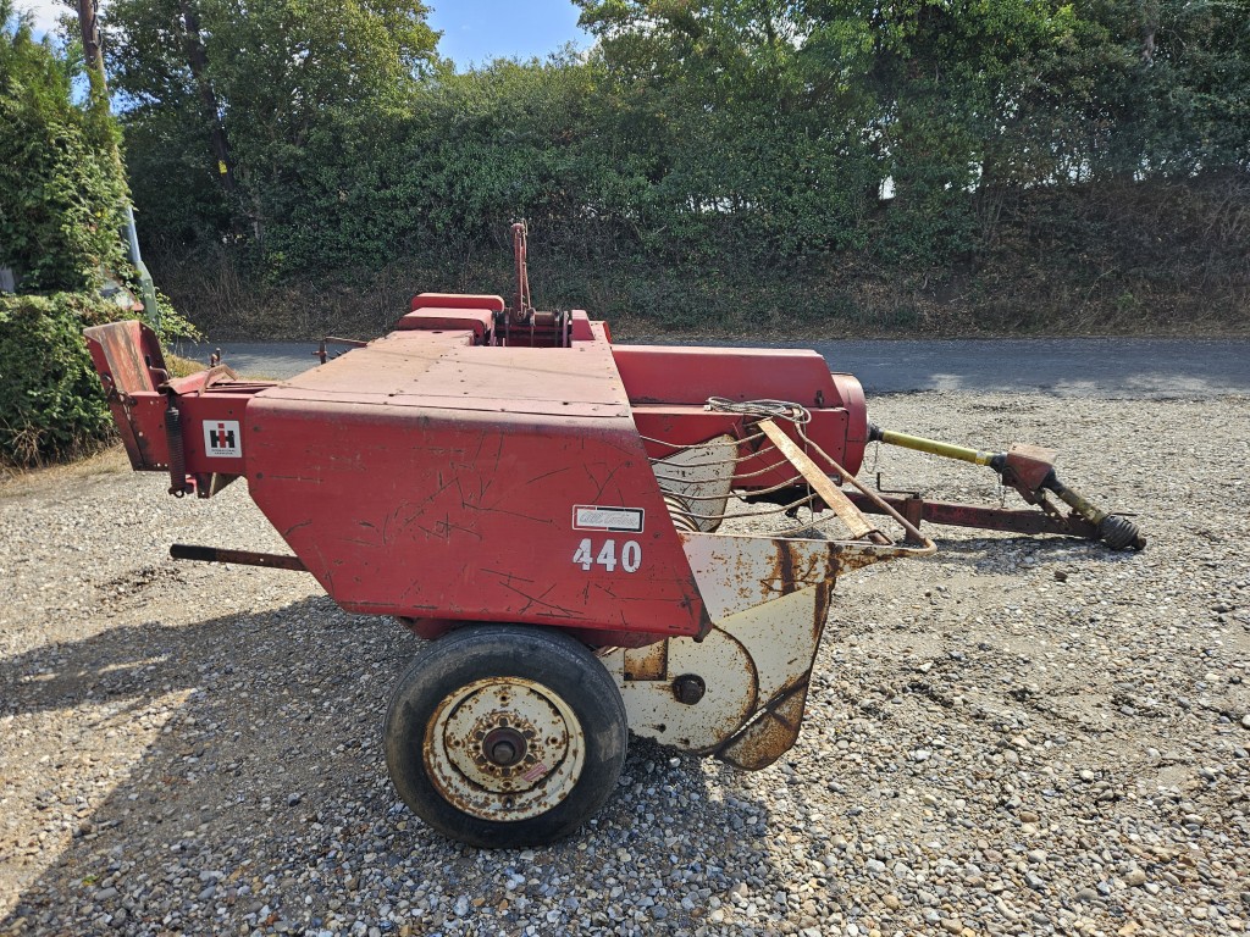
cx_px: 625
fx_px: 831
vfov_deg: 58.9
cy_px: 468
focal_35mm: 23
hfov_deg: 73.9
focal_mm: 5.4
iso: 25
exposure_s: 1/446
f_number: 1.8
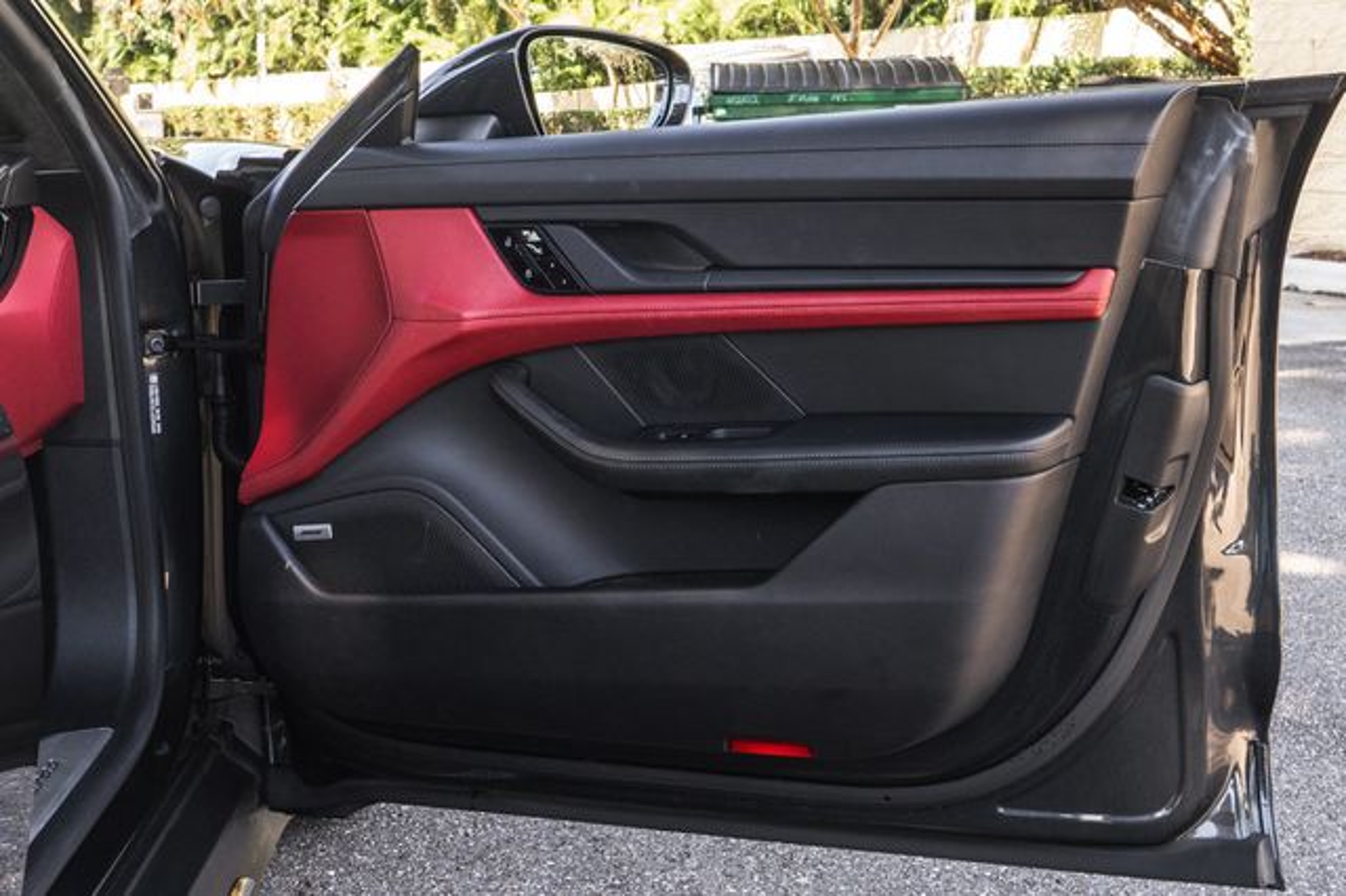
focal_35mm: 55
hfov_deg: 36.2
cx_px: 673
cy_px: 273
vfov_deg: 24.4
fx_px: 2060
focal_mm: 24
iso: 640
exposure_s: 1/30
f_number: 8
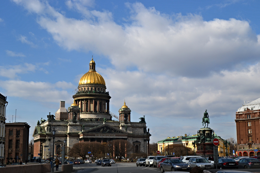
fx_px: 368
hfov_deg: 38.9
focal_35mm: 51
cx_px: 130
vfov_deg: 26.5
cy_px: 86
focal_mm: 34
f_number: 11
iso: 320
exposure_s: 1/500
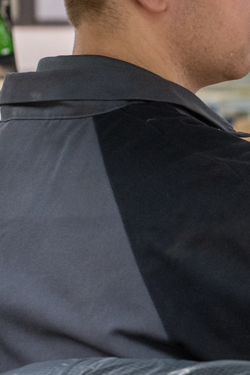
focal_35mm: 146
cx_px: 468
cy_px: 151
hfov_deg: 8.9
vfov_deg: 14.0
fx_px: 1521
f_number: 4
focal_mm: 50
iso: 4000
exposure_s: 1/200
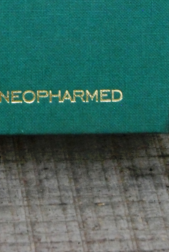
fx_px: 1453
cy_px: -202
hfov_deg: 6.6
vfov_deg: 9.4
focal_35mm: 207
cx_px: -29
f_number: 11
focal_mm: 38
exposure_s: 1/500
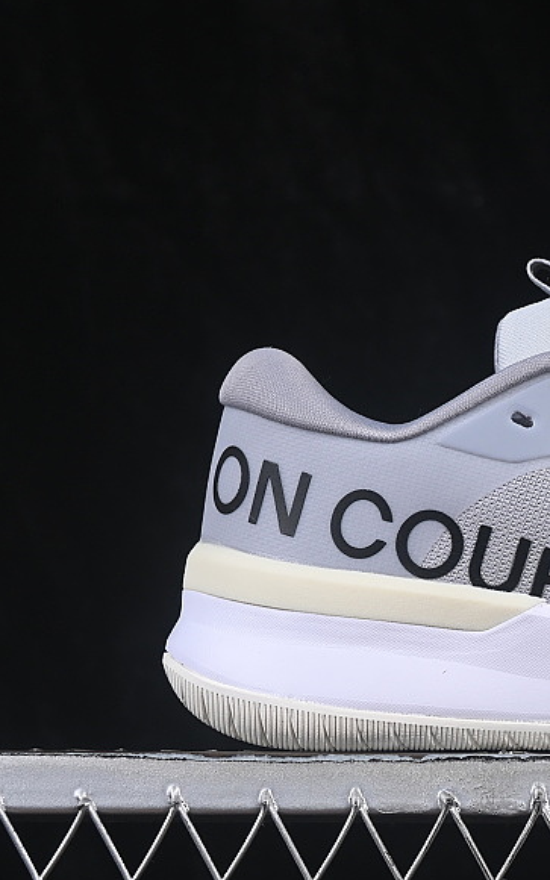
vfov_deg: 14.7
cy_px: 415
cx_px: 667
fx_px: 3406
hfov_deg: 9.1
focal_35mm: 142
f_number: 8
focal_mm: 50
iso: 160
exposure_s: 1/80
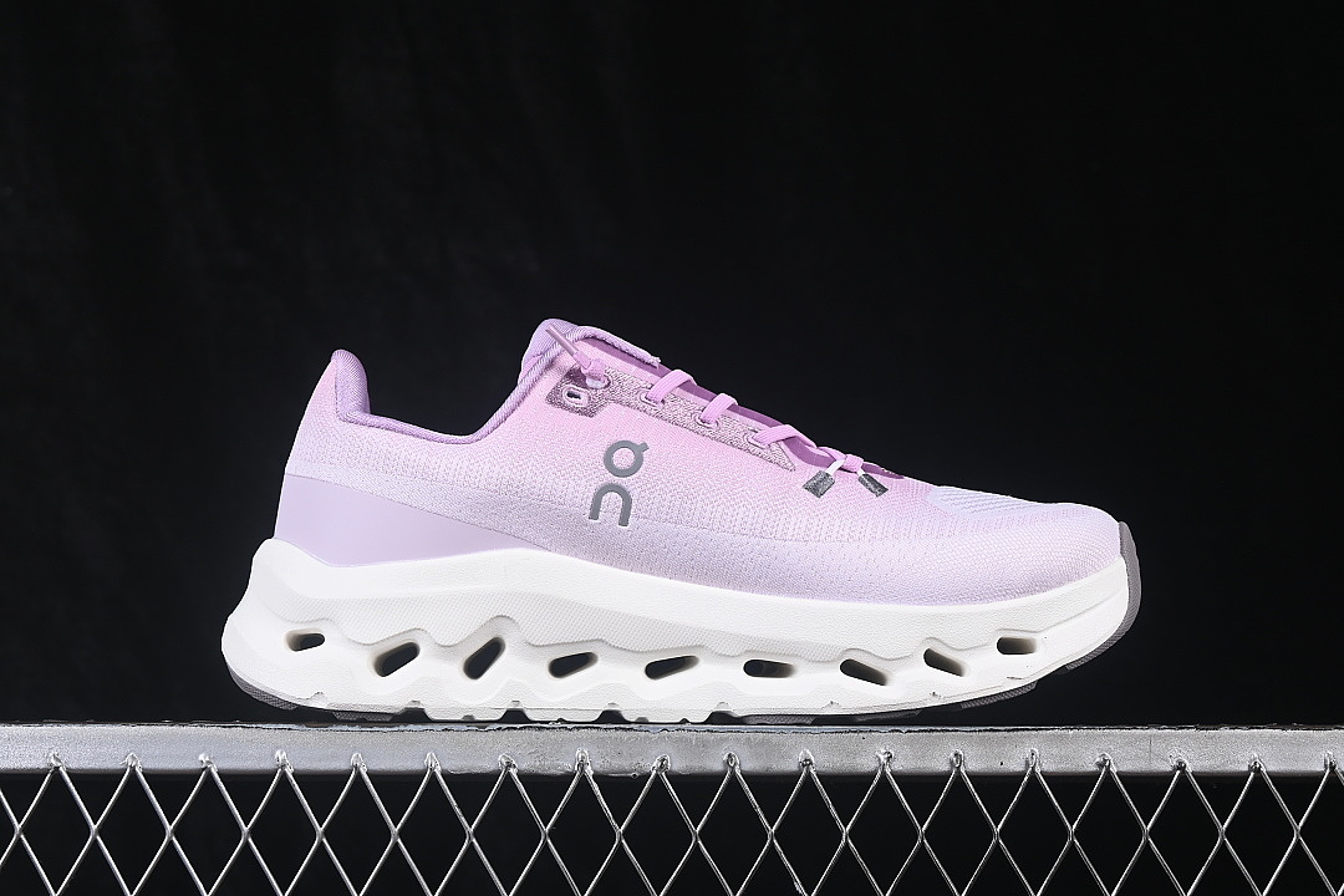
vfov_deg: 18.2
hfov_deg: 27.0
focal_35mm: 75
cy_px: 448
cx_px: 672
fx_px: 2800
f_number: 8
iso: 160
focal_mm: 50
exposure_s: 1/80
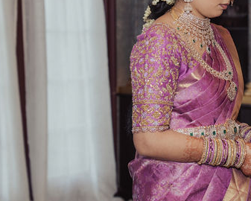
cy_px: 61
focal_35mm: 120
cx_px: 207
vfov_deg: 12.8
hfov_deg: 15.9
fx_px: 892
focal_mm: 64
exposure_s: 1/250
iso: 640
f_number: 4
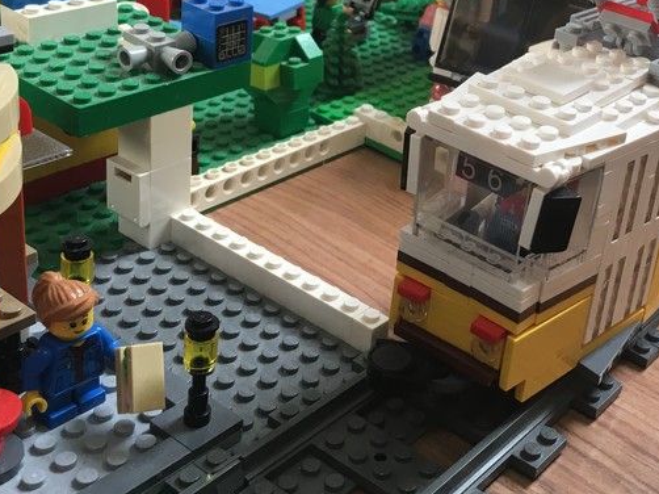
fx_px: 989
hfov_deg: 35.6
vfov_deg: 27.4
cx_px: 534
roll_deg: -8.1
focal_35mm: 52
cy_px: 98
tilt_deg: -22.4
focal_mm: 4.15
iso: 32
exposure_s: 1/33
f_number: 2.2
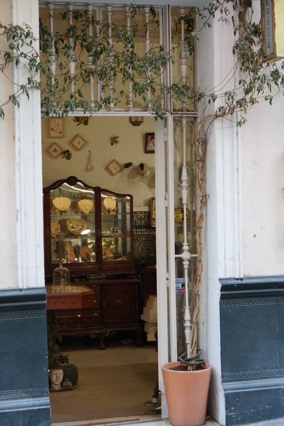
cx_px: 142
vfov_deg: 27.0
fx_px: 887
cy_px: 213
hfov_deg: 18.2
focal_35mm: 75
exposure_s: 1/160
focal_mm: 50
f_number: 4
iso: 500
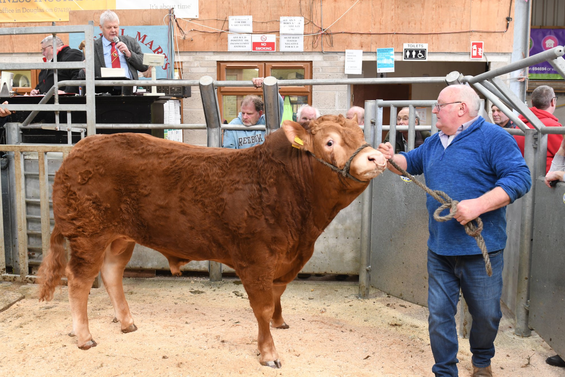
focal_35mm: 37
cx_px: 283
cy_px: 186
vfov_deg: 35.9
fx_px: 581
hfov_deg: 51.9
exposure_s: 1/125
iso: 500
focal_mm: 24
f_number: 3.5
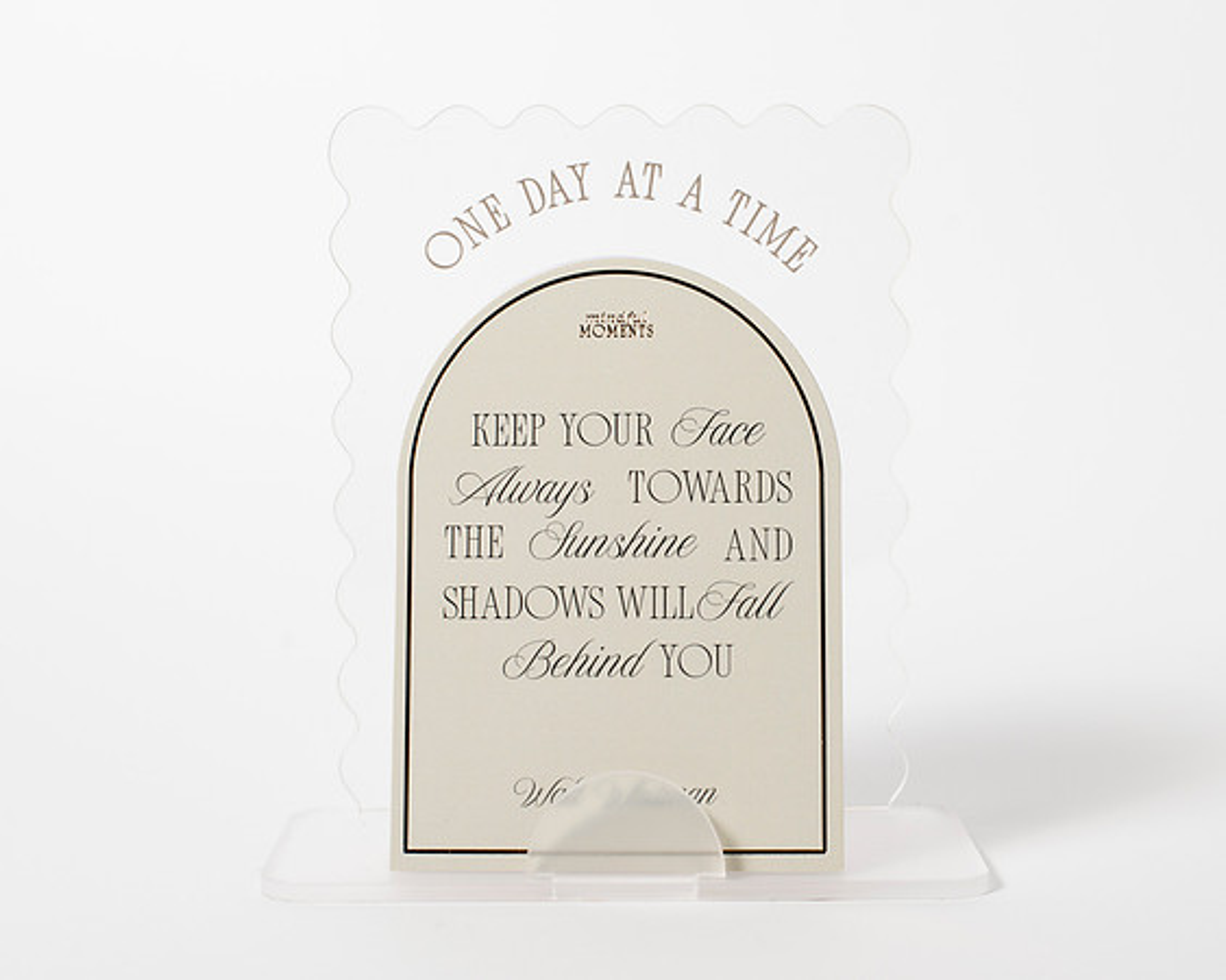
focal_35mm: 66
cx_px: 673
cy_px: 554
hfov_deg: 28.8
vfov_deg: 23.2
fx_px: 2383
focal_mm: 50
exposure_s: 1/200
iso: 200
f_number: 7.1
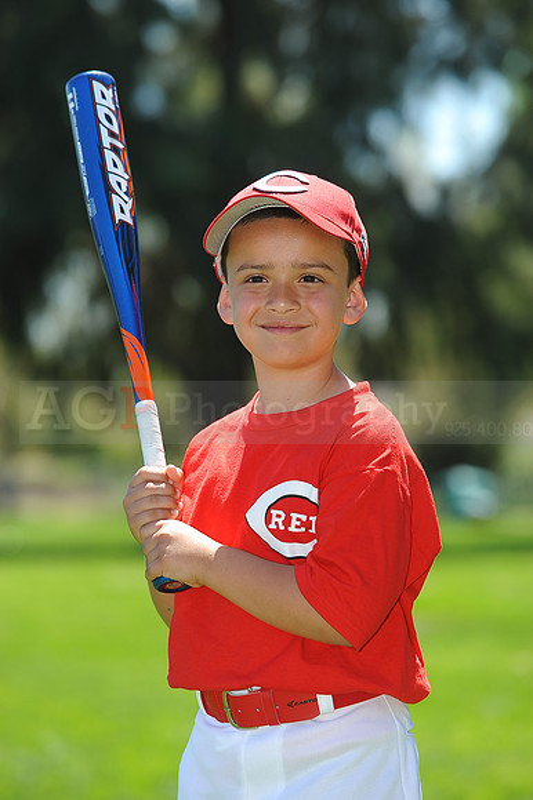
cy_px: 400
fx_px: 4447
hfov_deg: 6.9
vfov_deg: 10.3
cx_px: 266
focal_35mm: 200
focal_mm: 200
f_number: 5.6
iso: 200
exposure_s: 1/400
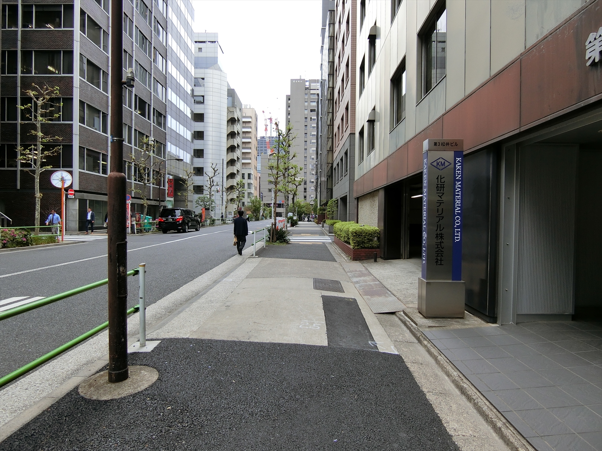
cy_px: 226
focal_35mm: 19
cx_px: 301
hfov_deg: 84.7
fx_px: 330
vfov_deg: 68.7
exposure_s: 1/400
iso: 80
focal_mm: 4.06
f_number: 2.7
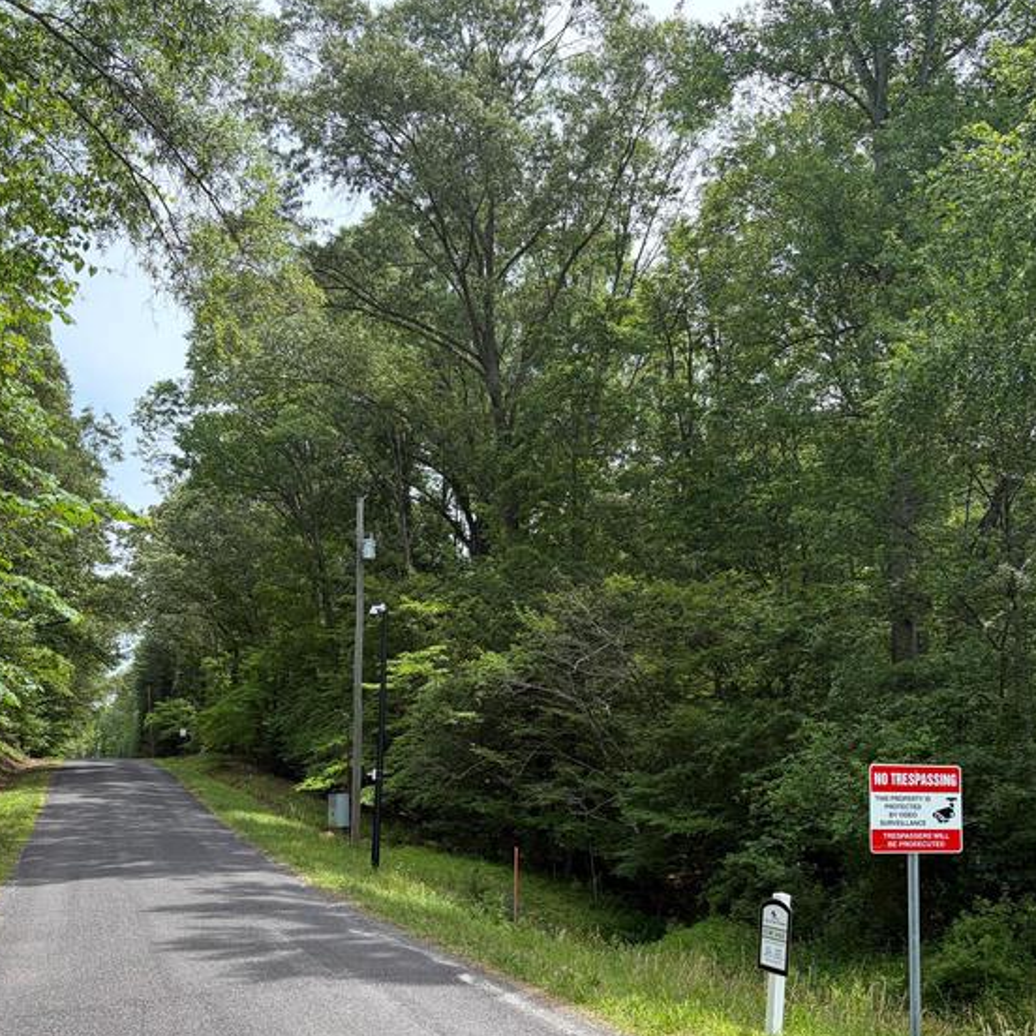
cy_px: 713
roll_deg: -1.5
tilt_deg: -3.1
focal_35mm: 32
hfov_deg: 51.1
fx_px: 1084
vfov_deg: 49.9
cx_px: 514
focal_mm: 5.96
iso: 64
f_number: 1.6
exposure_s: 1/1239
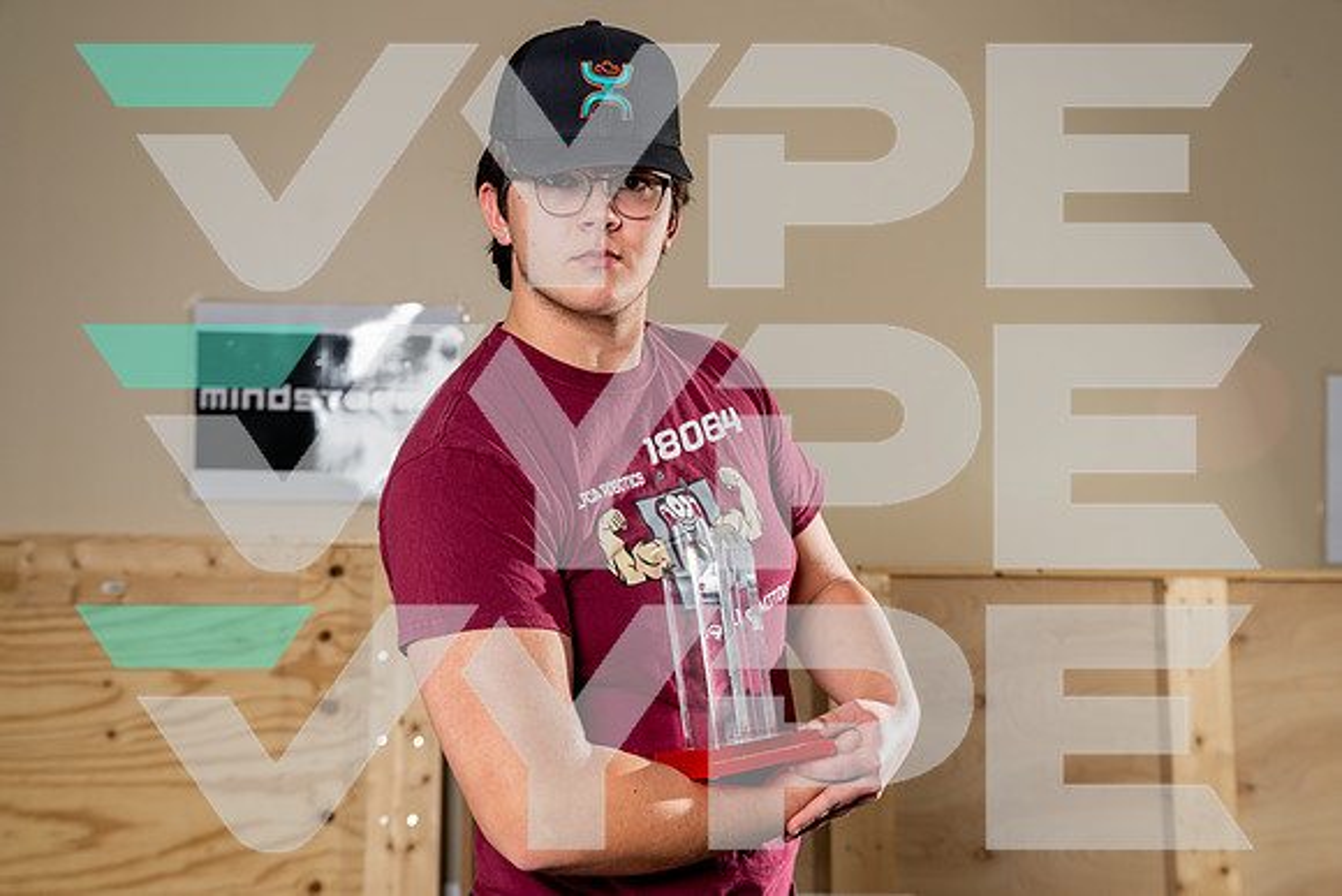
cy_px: 448
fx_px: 1790
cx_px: 671
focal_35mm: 48
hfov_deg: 41.1
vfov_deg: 28.1
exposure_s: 1/250
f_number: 4.5
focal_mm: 48
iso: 100
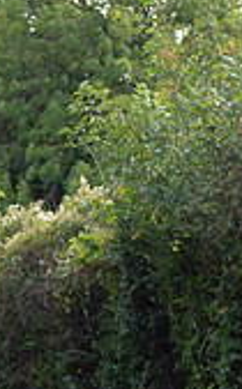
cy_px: 343
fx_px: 3116
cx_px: -282
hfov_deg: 4.4
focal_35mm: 294
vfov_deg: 7.1
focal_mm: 66
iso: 200
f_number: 4
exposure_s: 1/500
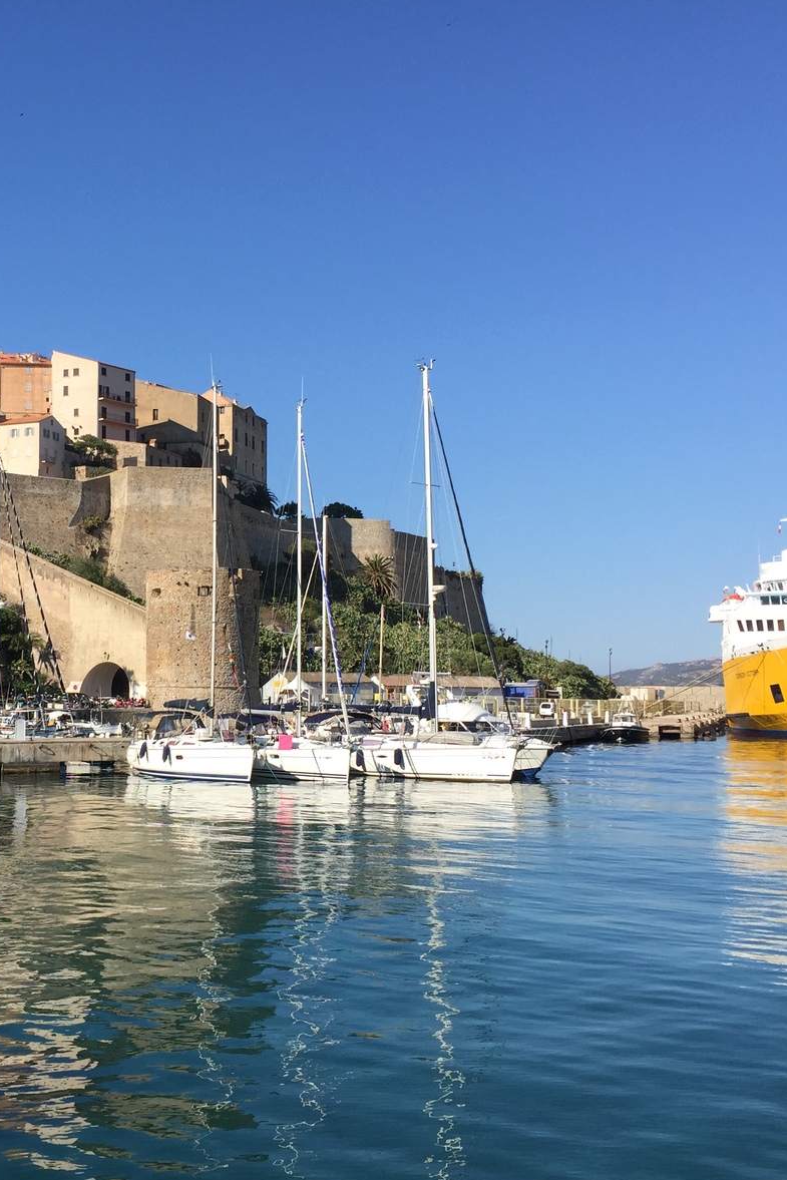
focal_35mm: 41
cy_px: 594
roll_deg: -0.8
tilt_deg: +4.7
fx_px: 1344
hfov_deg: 31.8
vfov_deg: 47.4
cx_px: 164
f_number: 2.2
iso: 32
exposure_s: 1/1799
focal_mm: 4.15
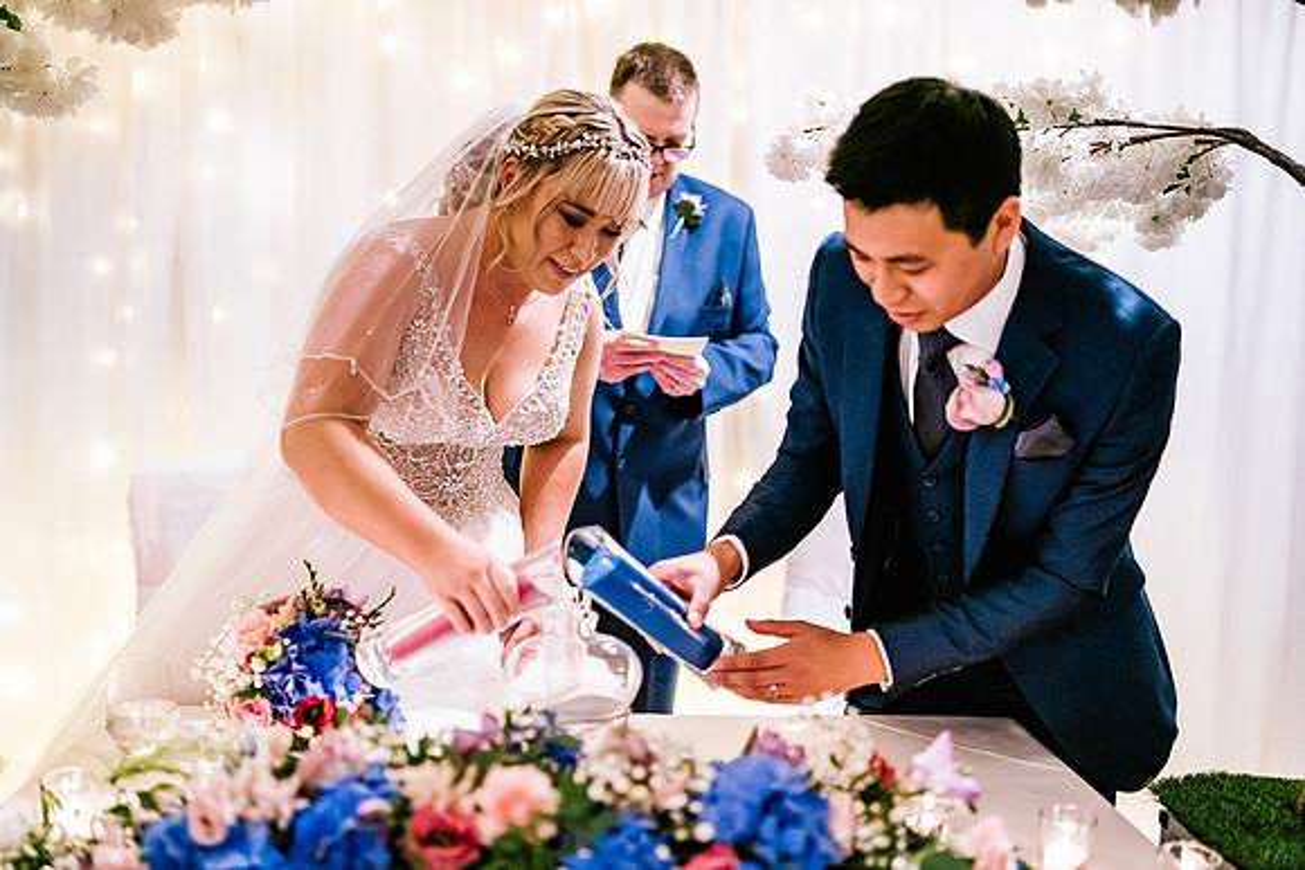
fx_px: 1317
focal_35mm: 36
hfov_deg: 52.7
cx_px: 652
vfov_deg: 36.6
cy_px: 435
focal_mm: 35
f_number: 1.4
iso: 3200
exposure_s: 1/250
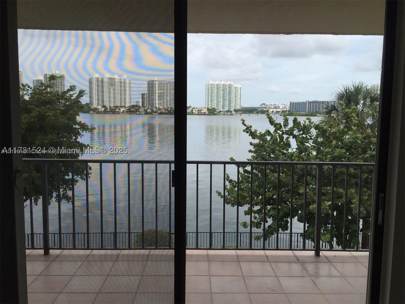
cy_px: 152
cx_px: 202
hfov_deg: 61.7
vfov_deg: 48.2
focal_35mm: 29
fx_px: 339
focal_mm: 4.15
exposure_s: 1/879
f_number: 2.2
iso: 32
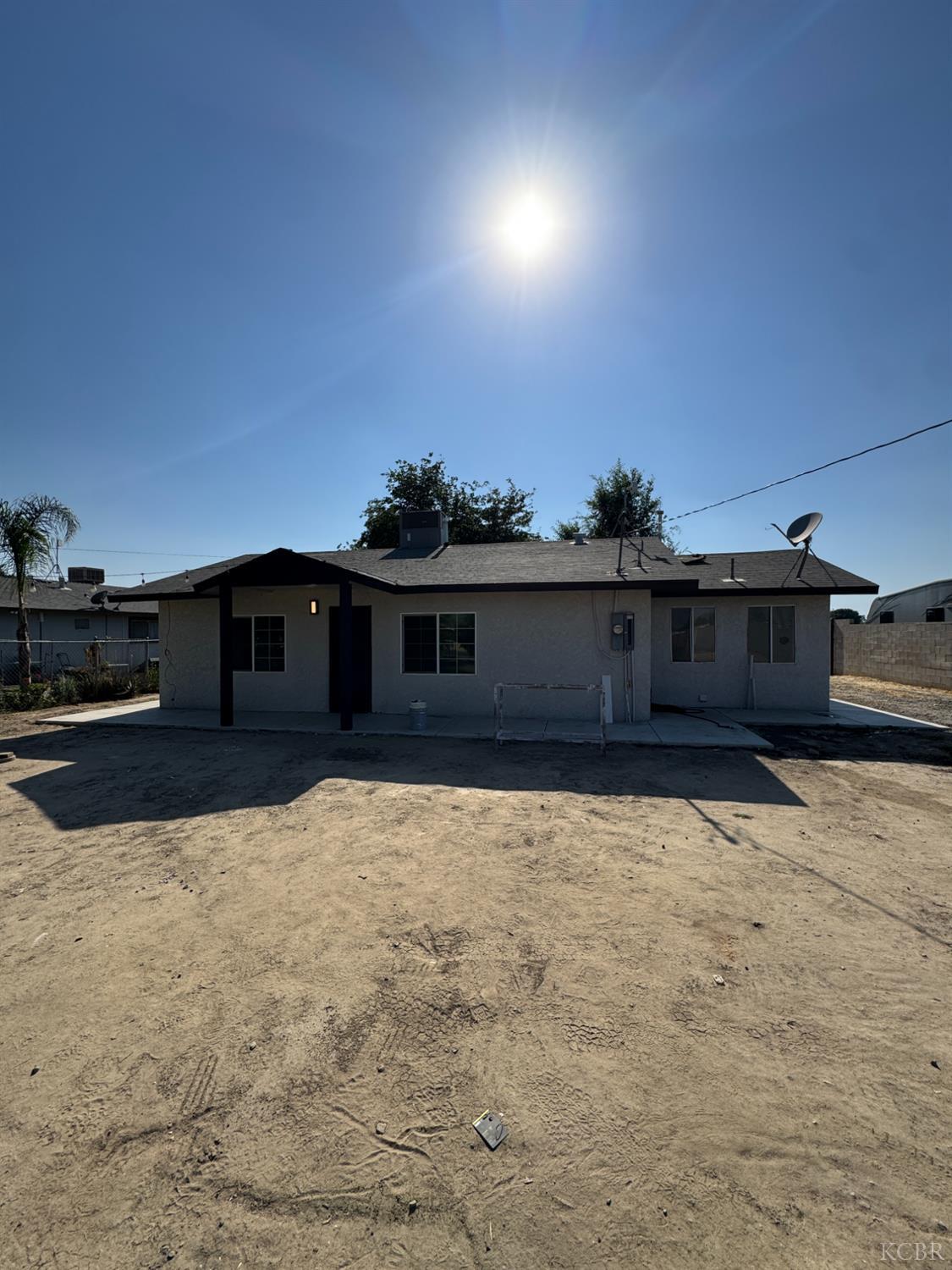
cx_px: 476
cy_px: 635
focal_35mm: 14
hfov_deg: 85.7
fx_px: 513
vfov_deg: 102.1
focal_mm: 2.22
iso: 40
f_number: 2.2
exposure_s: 1/2494
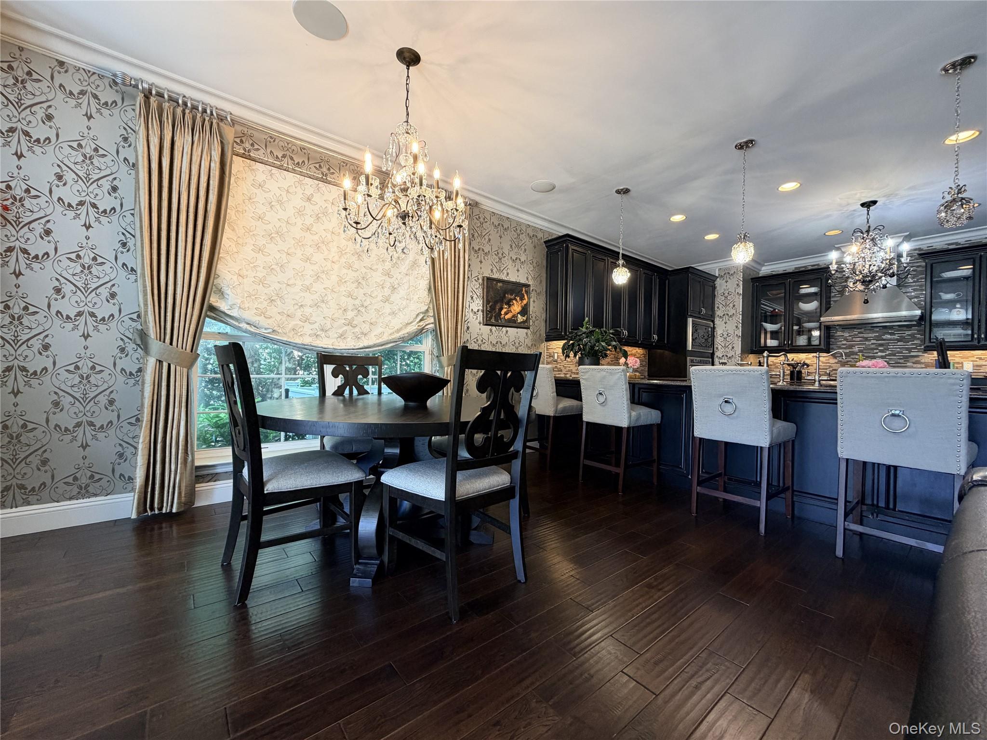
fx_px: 399
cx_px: 494
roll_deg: -1.1
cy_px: 370
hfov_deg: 102.1
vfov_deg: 85.7
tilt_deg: -0.1
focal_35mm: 14
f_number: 2.2
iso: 160
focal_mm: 2.22
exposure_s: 1/60
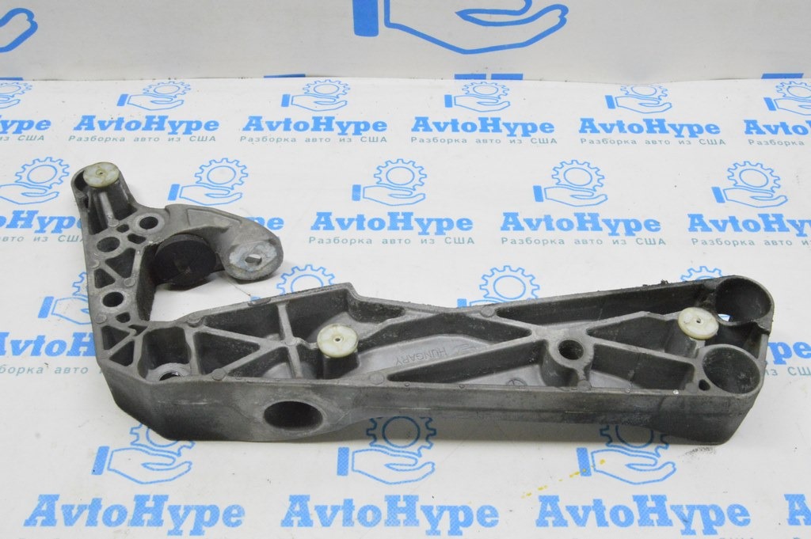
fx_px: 810
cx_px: 406
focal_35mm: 36
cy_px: 270
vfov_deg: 36.8
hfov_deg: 53.2
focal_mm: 24
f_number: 20
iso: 6400
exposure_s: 1/20
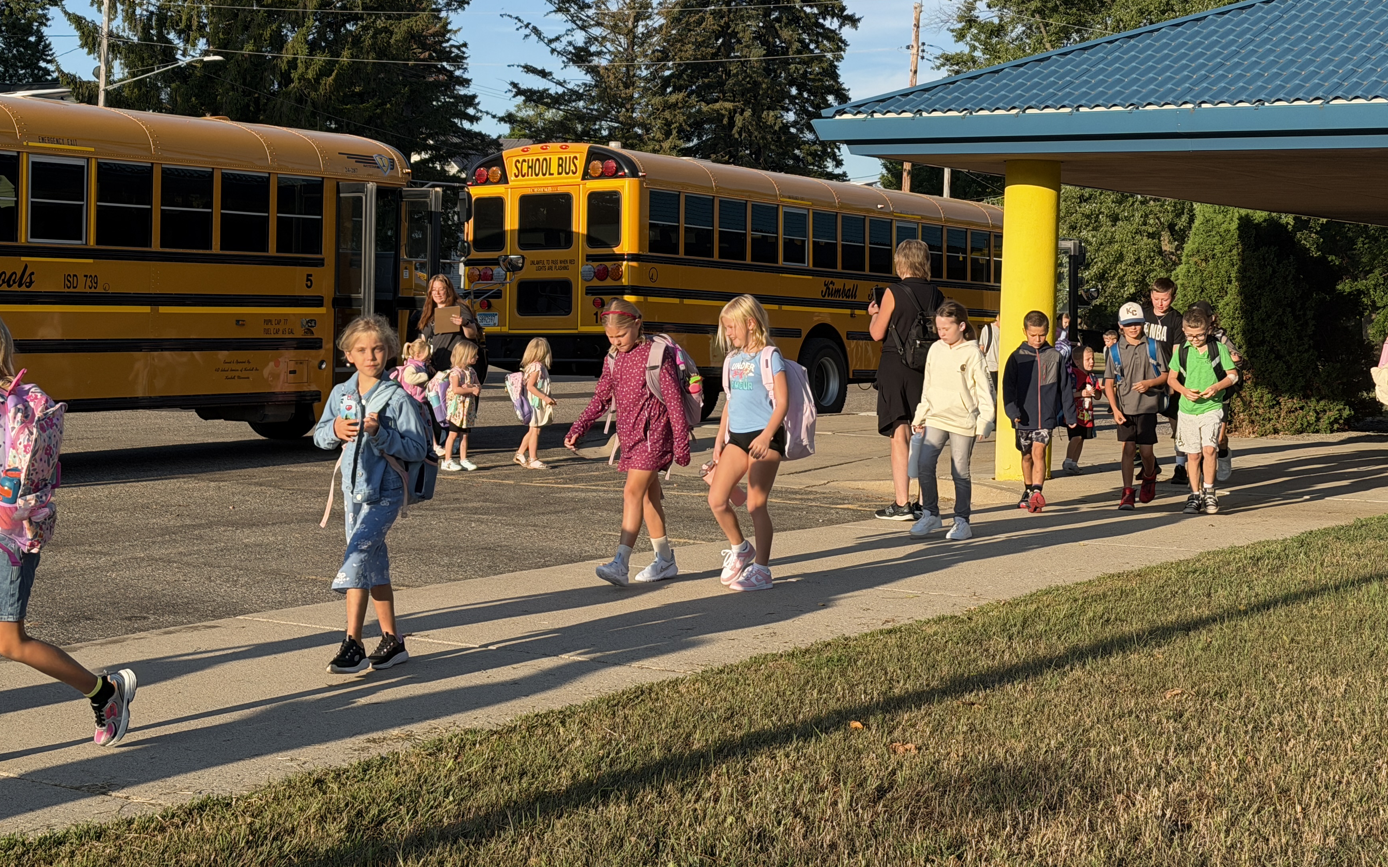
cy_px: 294
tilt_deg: -0.2
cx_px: 591
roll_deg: -2.2
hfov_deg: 34.5
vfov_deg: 21.9
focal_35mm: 59
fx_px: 2232
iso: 64
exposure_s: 1/2273
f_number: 1.78
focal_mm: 6.76
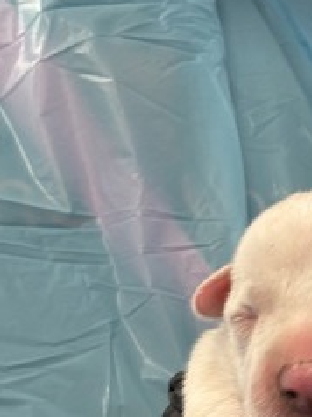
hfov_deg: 26.6
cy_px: 300
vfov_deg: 35.6
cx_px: 274
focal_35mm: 53
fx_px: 638
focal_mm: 2.69
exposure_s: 1/60
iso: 125
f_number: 1.9
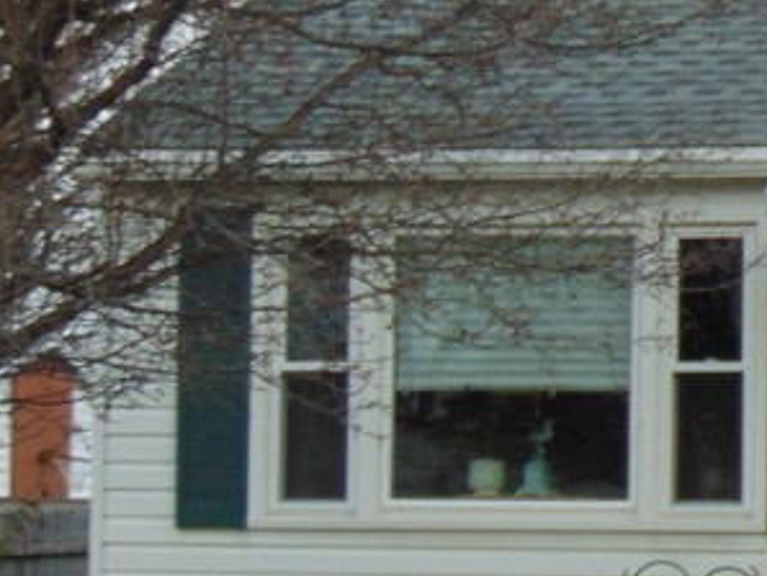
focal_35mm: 206
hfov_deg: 9.3
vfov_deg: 7.2
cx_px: 1194
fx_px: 4568
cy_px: 370
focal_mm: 10.8
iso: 80
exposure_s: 1/320
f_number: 3.6
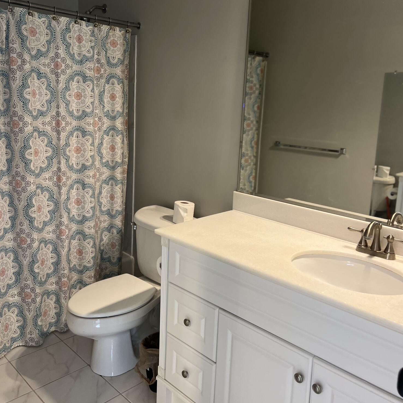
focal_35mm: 31
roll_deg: -1.1
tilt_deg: -5.7
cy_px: 171
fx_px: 408
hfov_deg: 52.5
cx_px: 200
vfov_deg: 52.3
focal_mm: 5.7
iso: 100
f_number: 1.5
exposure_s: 1/60
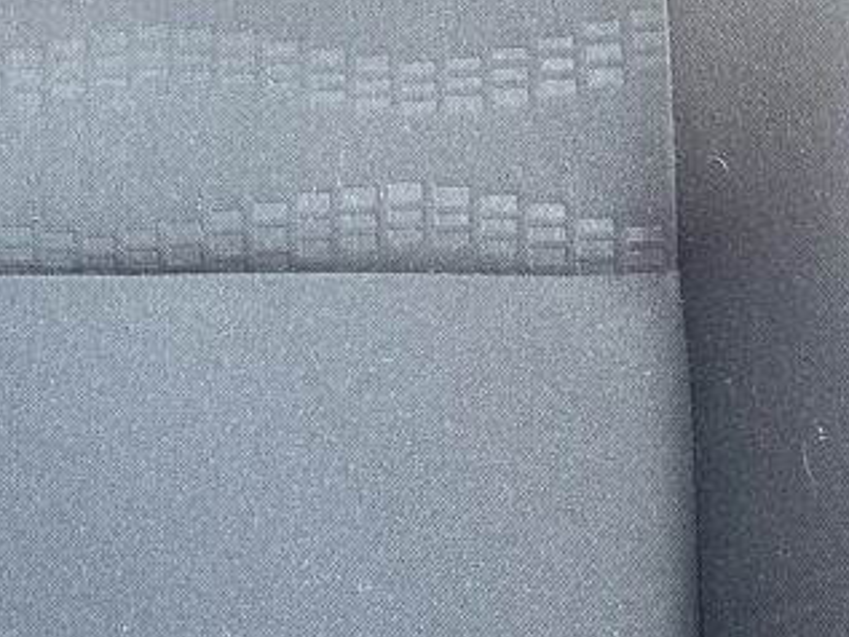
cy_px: 278
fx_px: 2061
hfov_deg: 22.4
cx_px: 0
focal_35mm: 84
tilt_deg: -53.8
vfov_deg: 17.6
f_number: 1.5
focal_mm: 5.7
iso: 125
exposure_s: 1/84
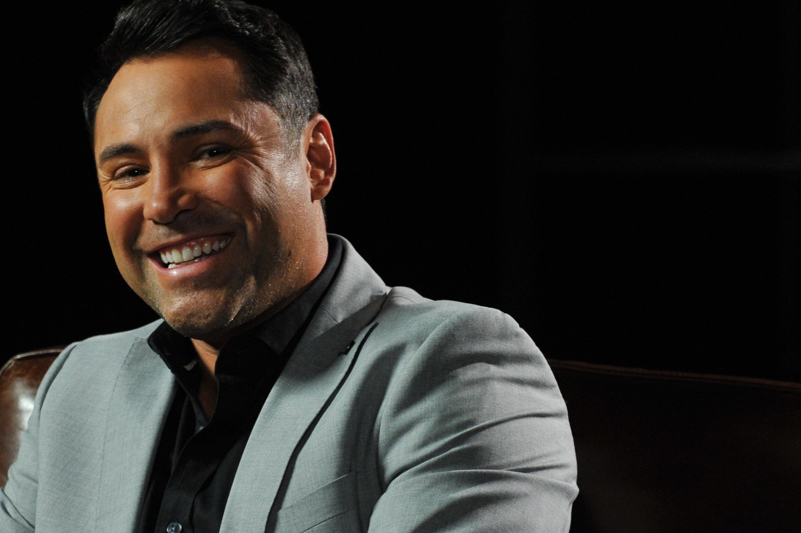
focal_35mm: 246
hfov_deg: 8.4
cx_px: 202
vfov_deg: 5.6
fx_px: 5470
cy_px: 334
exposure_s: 1/160
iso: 2500
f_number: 3.5
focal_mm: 130
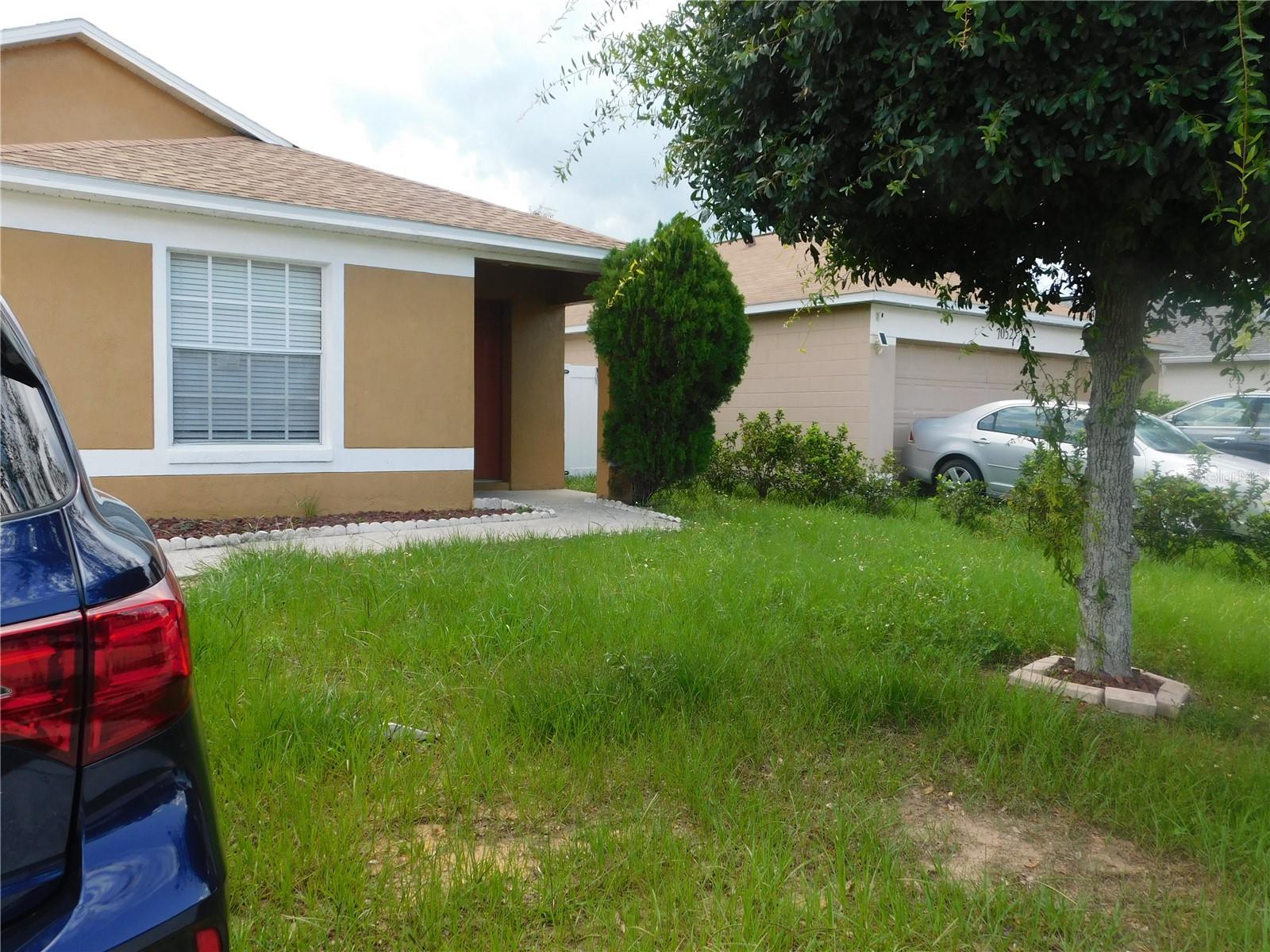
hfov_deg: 63.4
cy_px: 476
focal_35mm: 28
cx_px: 635
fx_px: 1027
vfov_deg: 49.7
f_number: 3.2
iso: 125
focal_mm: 4.9
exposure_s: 1/320
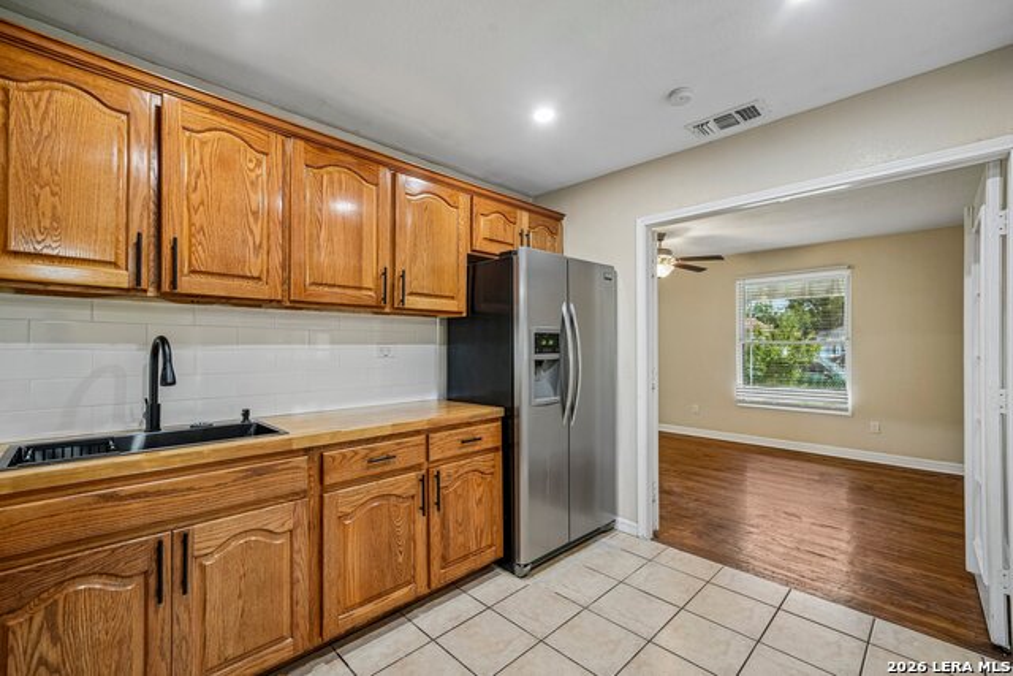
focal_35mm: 15
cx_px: 506
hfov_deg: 100.4
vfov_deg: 77.4
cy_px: 338
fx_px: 422
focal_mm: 15
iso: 500
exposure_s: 1/8
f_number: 8
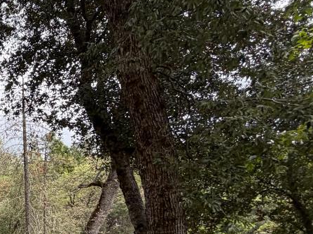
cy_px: 222
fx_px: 425
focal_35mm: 47
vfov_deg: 29.3
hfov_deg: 28.6
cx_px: -141
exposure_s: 1/185
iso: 50
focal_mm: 2.22
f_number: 2.2
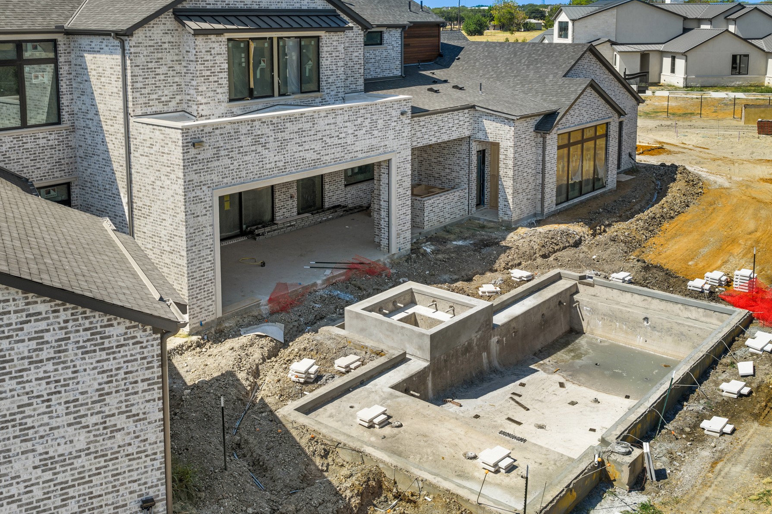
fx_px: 729
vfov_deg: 38.9
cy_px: 241
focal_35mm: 34
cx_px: 386
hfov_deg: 55.8
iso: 200
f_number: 2.8
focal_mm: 14.45
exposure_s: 1/800
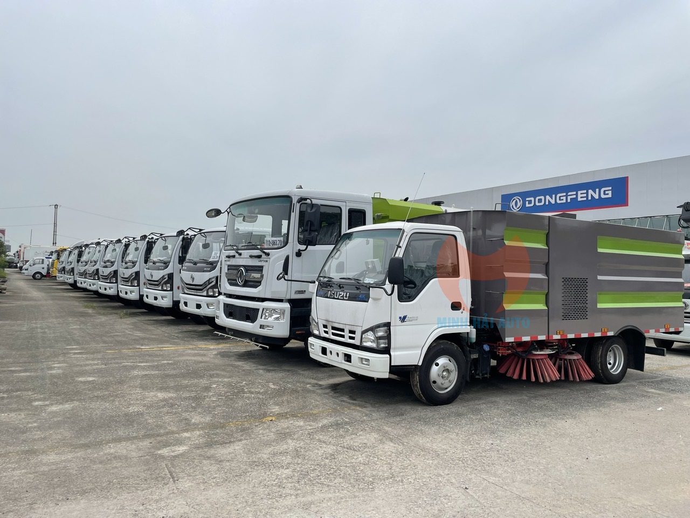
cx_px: 345
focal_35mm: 26
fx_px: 518
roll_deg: -2.0
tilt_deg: +2.8
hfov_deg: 67.3
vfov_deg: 53.1
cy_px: 259
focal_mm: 4.2
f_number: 1.6
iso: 32
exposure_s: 1/3610
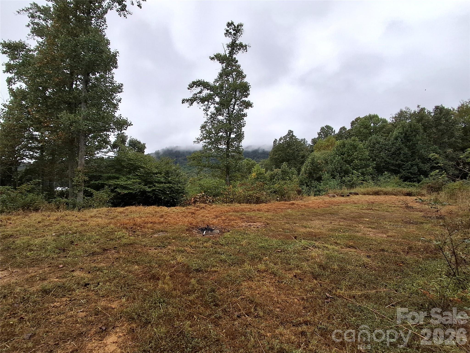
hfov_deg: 94.5
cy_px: 176
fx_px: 217
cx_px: 235
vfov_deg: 78.1
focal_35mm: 16
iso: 40
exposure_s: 1/425
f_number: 2.2
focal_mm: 1.64
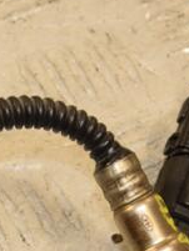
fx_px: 2345
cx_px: 60
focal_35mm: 322
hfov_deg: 4.6
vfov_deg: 6.1
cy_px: 231
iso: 800
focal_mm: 75
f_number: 9
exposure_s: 1/200
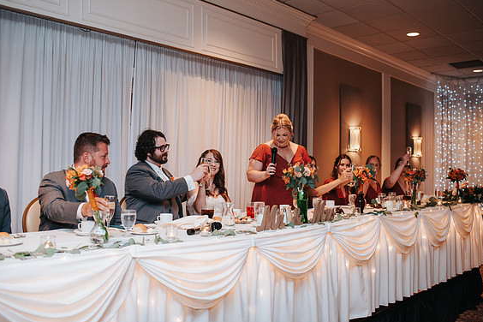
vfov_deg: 36.9
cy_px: 158
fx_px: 483
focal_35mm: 36
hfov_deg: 53.1
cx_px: 244
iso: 900
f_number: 2.8
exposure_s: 1/160
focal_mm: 35
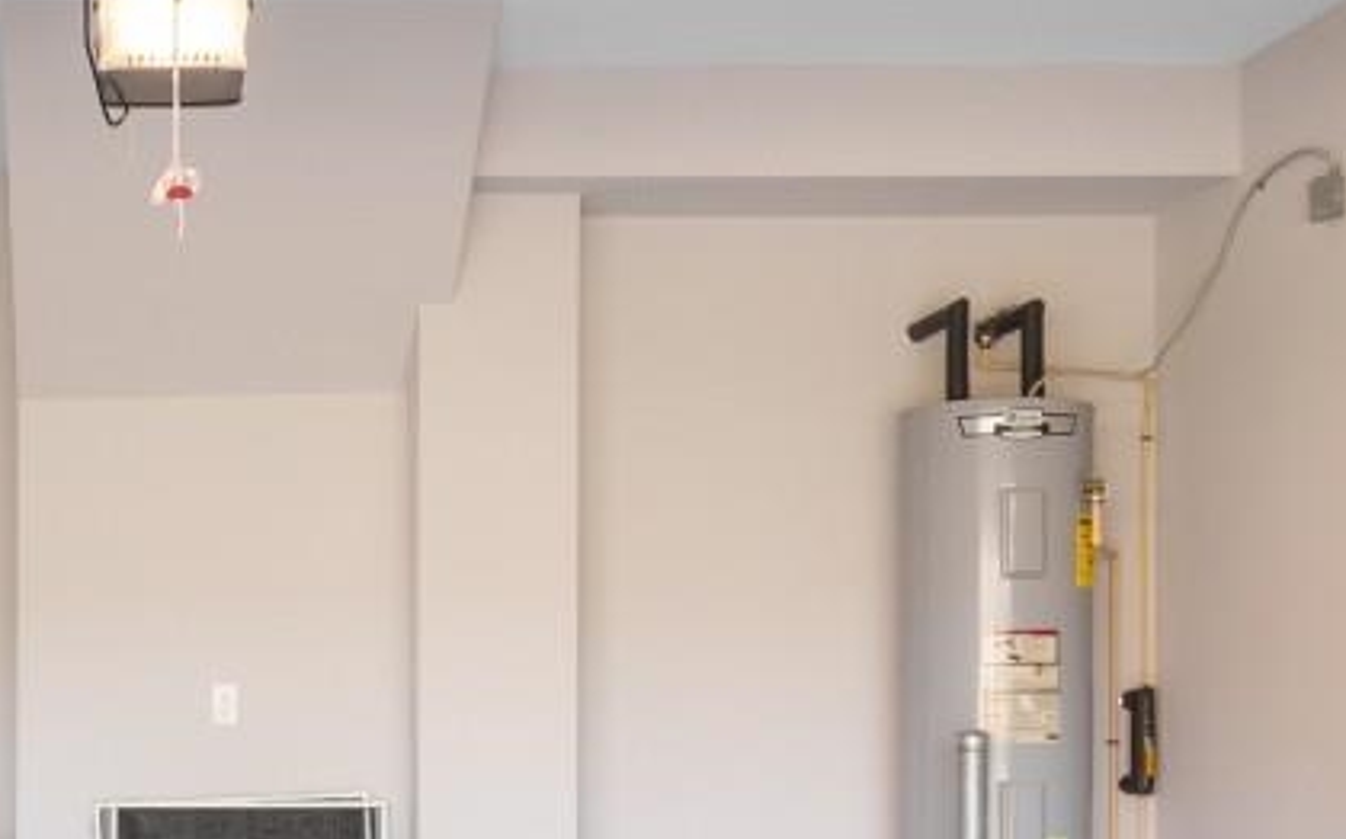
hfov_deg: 32.4
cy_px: 727
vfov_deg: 21.6
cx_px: 74
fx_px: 2163
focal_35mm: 59
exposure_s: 1/25
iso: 100
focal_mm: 10
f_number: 4.5
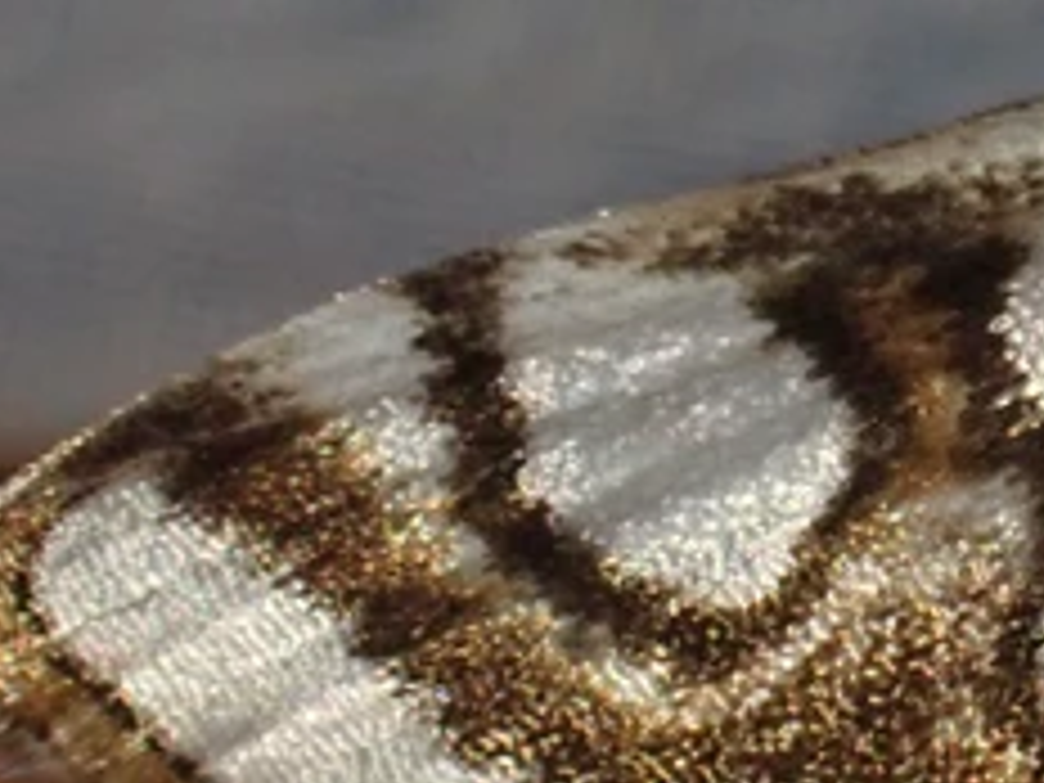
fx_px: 8324
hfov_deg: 7.1
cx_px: 1256
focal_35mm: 276
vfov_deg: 5.4
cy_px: 428
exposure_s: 1/250
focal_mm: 18
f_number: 6.3
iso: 800
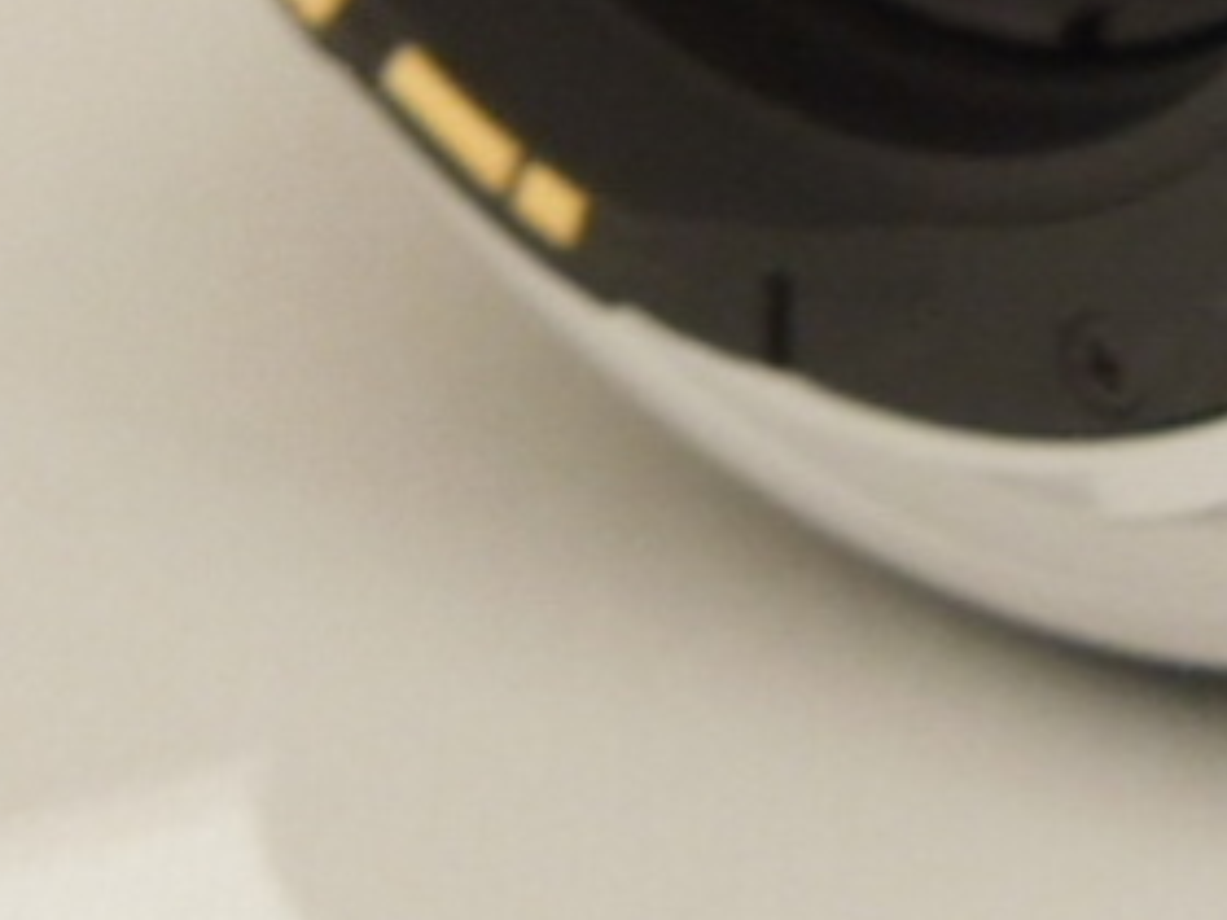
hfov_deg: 6.6
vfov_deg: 4.9
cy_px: -977
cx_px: 1507
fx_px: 10492
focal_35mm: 296
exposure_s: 1/30
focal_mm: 12.5
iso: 400
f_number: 4.4
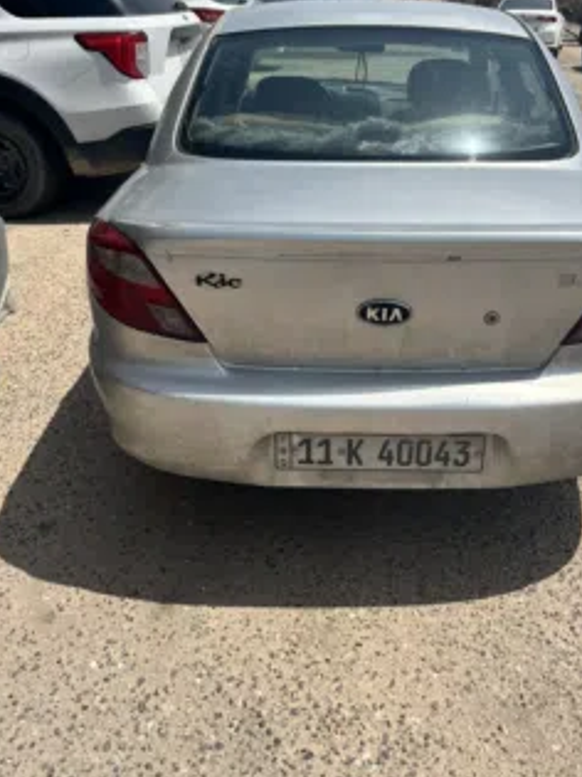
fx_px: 740
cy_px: 328
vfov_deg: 55.1
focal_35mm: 33
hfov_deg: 42.8
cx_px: 338
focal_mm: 5.1
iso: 50
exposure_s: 1/5848
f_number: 1.6
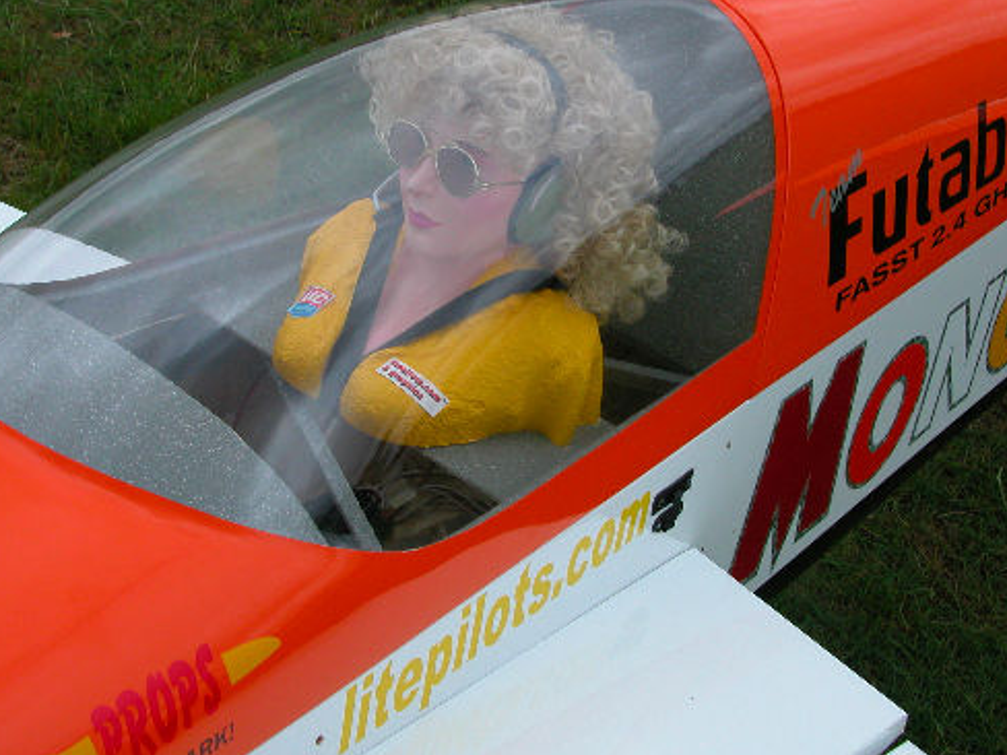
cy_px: 297
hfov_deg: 25.7
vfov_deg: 19.4
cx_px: 468
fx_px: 2211
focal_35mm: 76
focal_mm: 14.7
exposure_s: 1/415
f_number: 6.3
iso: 100
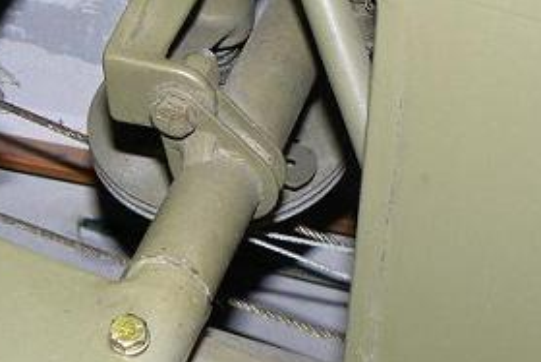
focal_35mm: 96
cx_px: 202
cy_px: 55
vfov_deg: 14.2
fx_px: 1443
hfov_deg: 21.2
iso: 100
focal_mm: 6
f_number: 2.8
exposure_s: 1/30
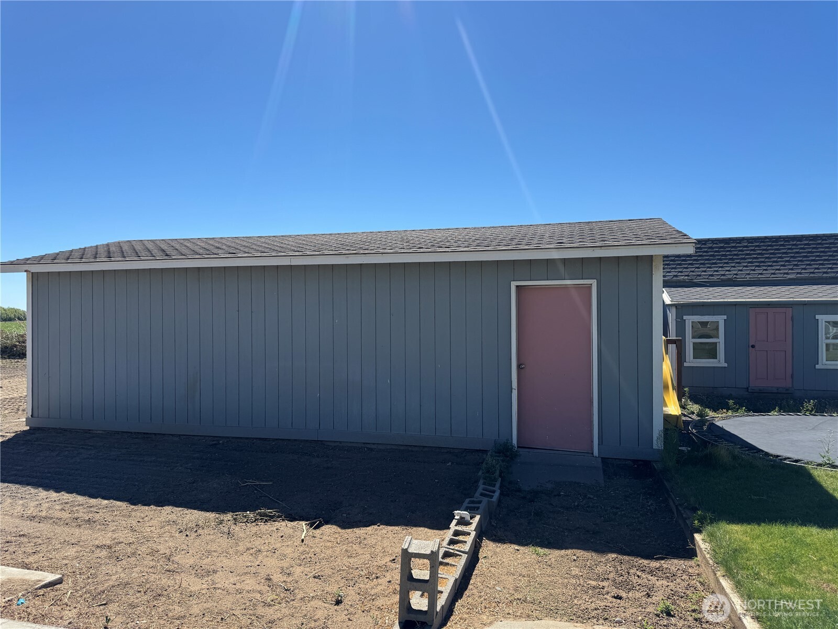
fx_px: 581
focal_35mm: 24
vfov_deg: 56.8
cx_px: 419
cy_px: 314
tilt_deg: -0.3
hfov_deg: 71.6
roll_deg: +0.4
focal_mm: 6.76
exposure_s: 1/4608
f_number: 1.78
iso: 80
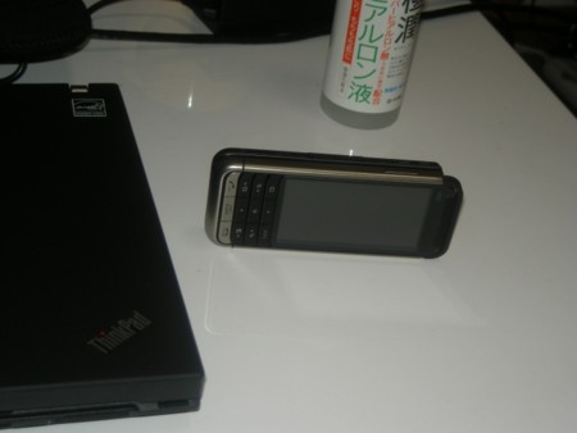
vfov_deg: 19.4
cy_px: 216
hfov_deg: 25.6
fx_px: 1267
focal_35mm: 76
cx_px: 288
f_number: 3.9
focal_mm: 12.3
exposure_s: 1/30
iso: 50
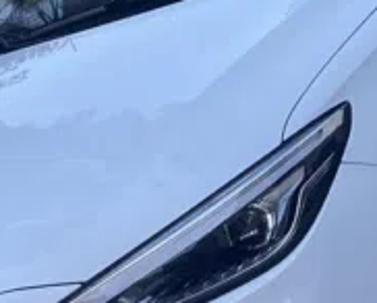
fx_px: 994
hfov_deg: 21.3
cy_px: 170
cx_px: 280
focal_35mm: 89
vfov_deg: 17.3
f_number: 1.8
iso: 50
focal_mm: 4.25
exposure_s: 1/100
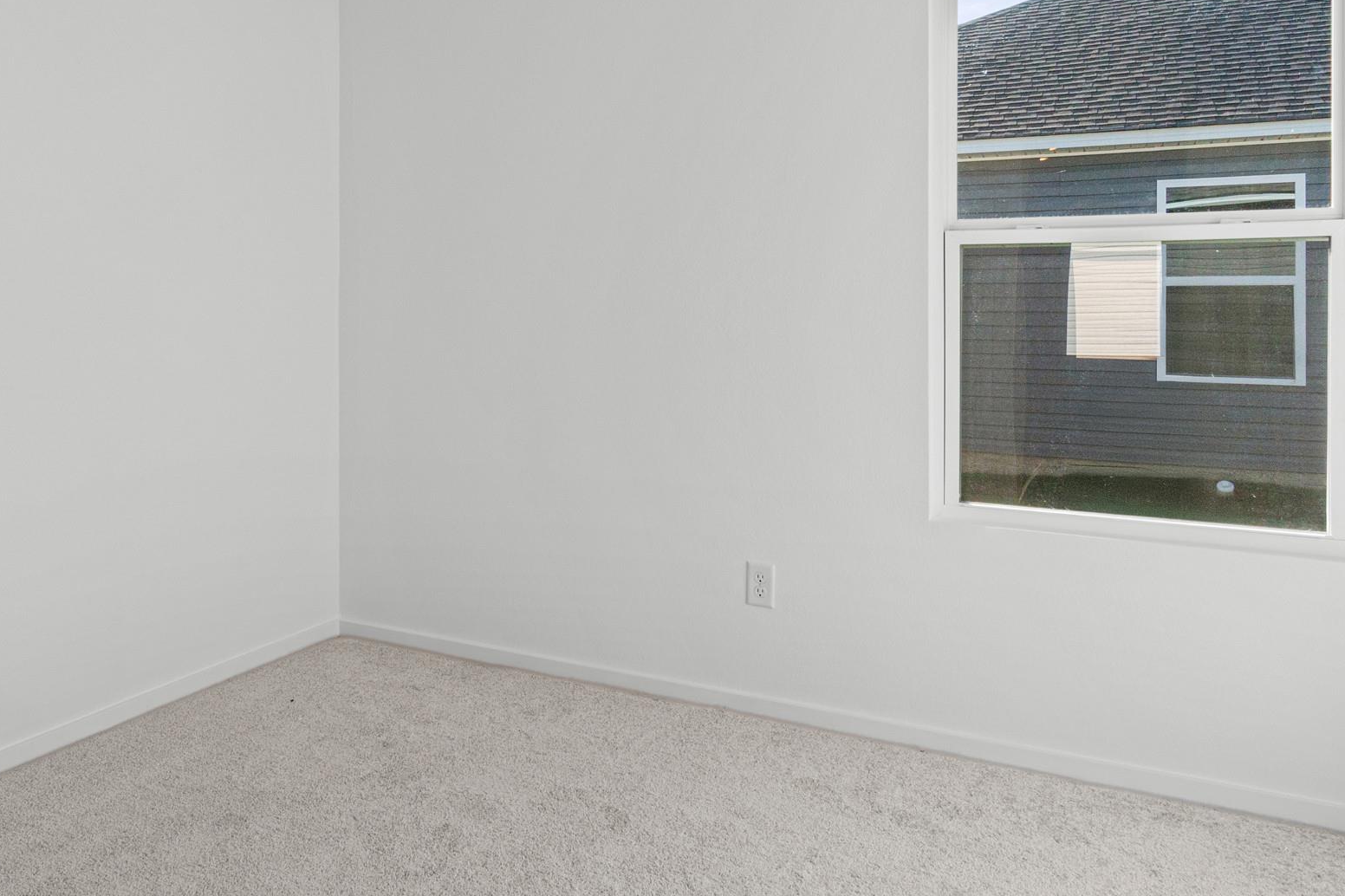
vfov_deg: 44.4
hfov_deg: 62.6
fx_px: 1083
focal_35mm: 29
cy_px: 308
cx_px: 488
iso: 250
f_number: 9
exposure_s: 1/40
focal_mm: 12
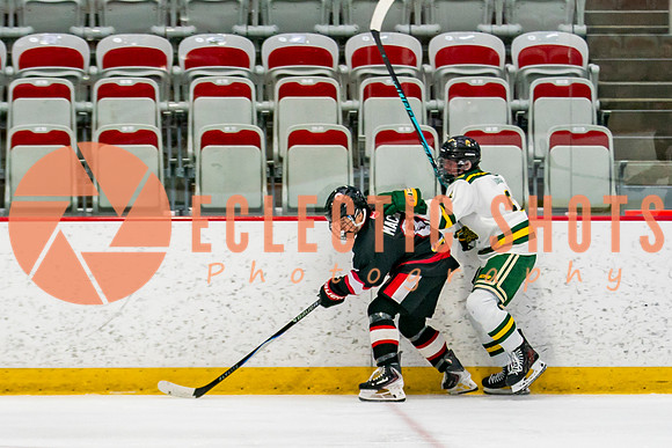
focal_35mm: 263
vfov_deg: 5.2
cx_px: 233
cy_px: 330
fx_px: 4919
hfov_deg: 7.8
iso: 640
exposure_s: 1/640
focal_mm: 102
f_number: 2.8
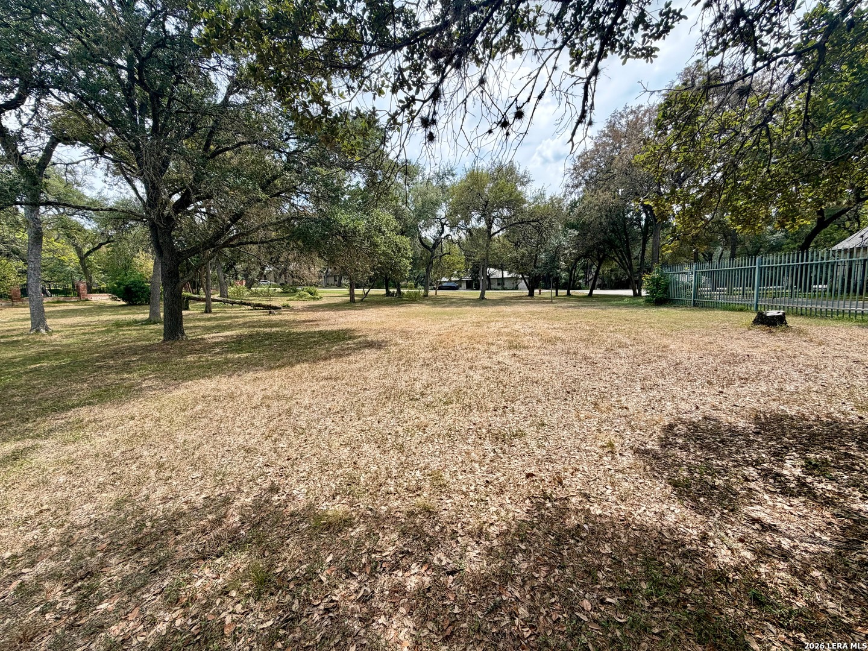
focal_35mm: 14
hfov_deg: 102.1
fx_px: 351
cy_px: 326
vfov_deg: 85.7
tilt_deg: -6.2
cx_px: 434
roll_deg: +2.8
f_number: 2.2
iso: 40
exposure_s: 1/770
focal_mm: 2.22
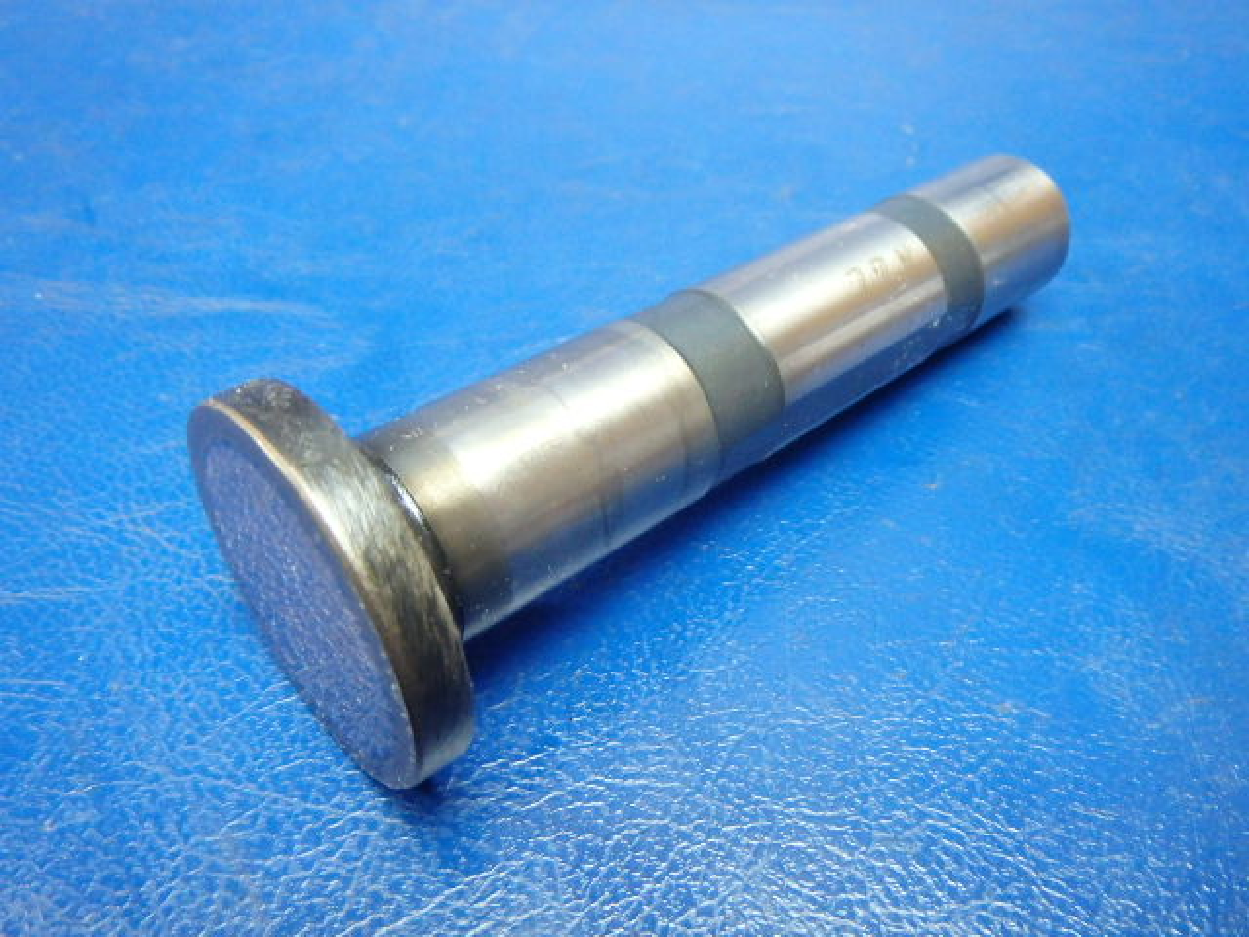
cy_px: 468
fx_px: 1010
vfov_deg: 49.7
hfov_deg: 63.4
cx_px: 624
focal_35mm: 28
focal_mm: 5
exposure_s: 1/30
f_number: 3.9
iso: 1000
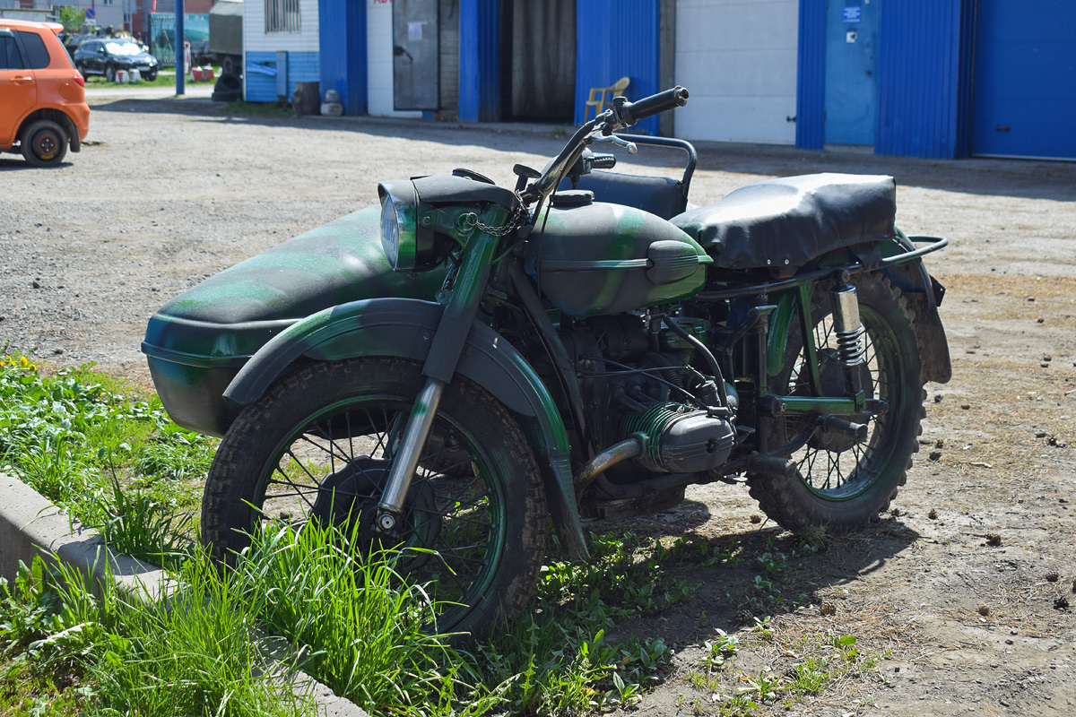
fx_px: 1435
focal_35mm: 48
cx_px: 538
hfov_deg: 41.1
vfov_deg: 28.1
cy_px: 358
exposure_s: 1/500
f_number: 5.6
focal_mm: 32
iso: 200
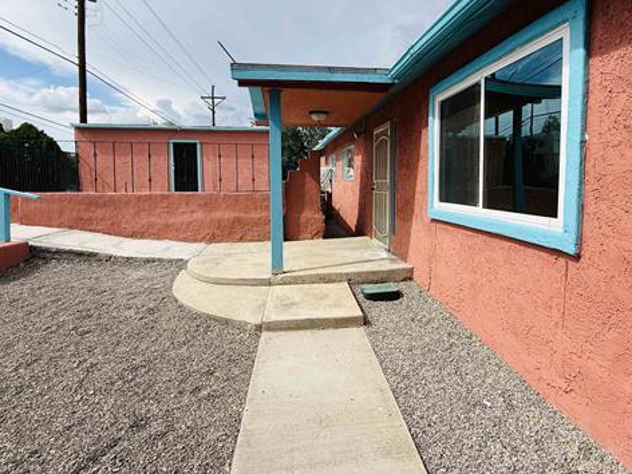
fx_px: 347
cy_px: 202
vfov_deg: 68.3
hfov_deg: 84.0
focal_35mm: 19
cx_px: 367
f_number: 2.2
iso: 50
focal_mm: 2.22
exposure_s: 1/1431
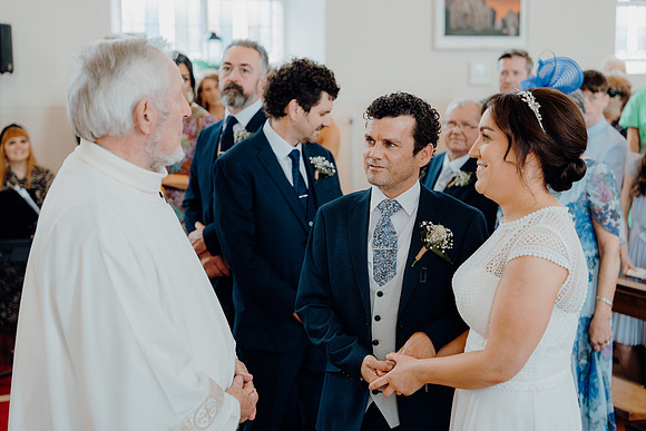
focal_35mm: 58
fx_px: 1041
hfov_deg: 34.5
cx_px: 323
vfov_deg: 23.4
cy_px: 216
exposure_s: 1/200
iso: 800
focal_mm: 58
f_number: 2.8
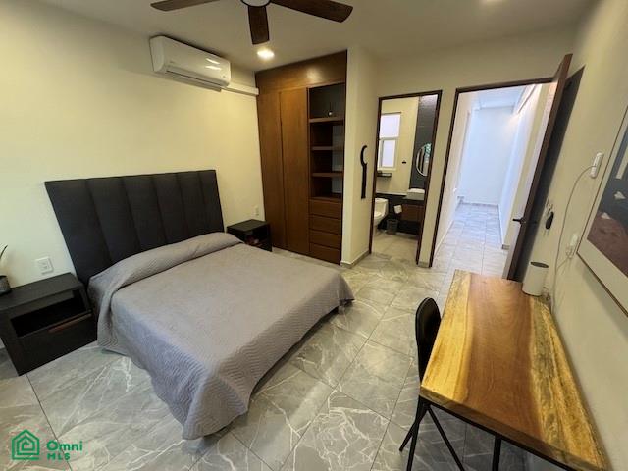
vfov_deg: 85.7
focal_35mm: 14
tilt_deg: -18.1
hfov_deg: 102.1
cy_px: 236
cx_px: 314
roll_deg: +0.0
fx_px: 254
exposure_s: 1/97
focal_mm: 2.22
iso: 320
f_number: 2.2
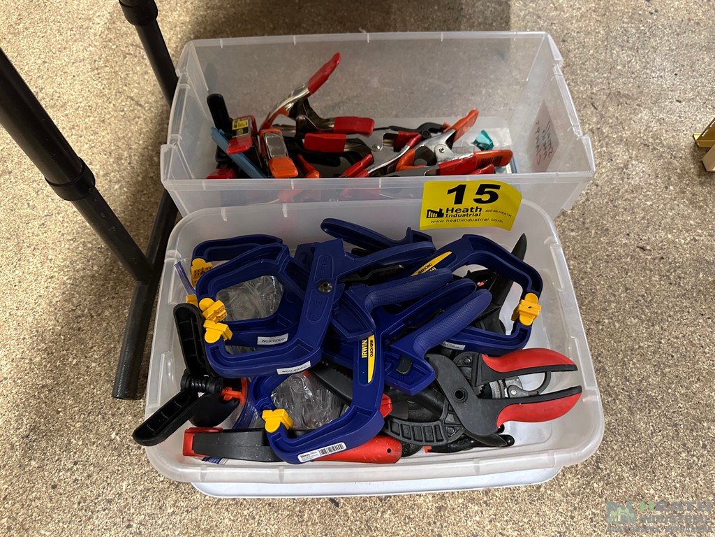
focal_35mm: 24
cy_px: 268
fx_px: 496
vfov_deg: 56.8
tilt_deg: -61.6
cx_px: 358
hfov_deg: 71.6
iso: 640
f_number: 1.78
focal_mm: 6.86
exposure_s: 1/60
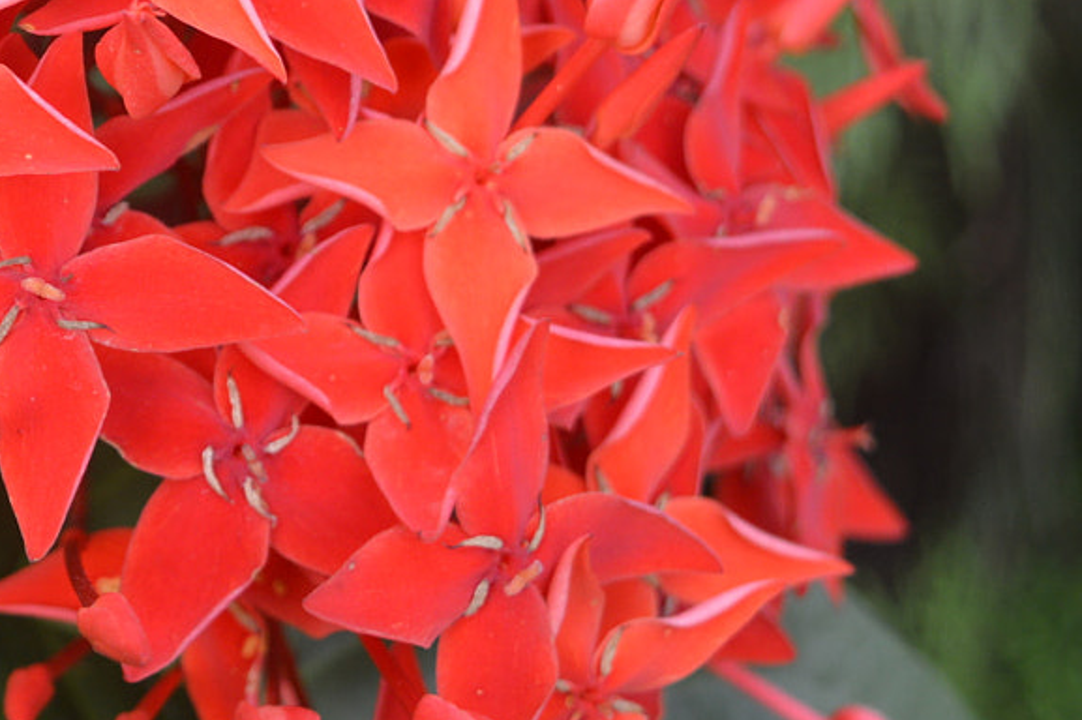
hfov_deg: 12.7
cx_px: -178
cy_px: 0
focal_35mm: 158
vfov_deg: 8.6
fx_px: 4746
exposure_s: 1/125
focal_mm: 38
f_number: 5.6
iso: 220
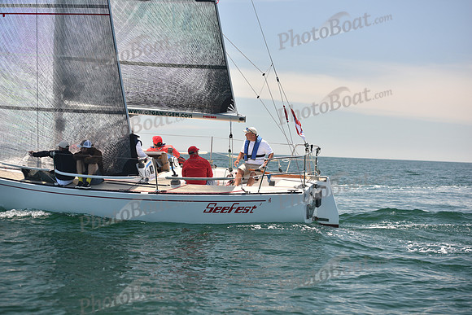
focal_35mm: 70
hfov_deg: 28.8
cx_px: 236
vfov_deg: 19.5
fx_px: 918
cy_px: 158
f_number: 4
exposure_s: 1/800
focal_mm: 70
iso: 250
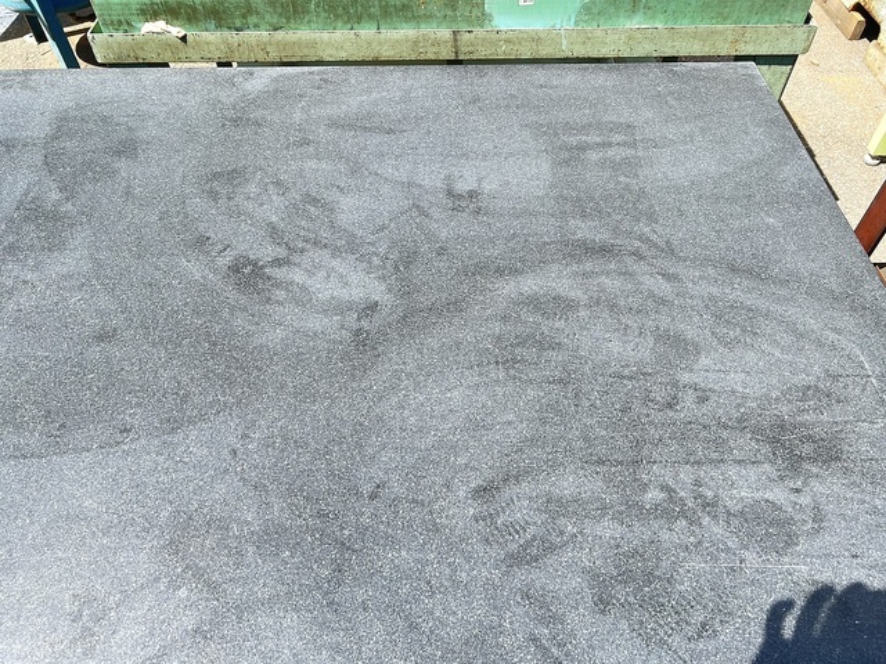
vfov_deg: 53.1
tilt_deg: -52.2
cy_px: 332
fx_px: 665
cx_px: 443
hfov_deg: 67.3
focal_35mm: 26
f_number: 1.5
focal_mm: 5.7
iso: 50
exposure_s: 1/493
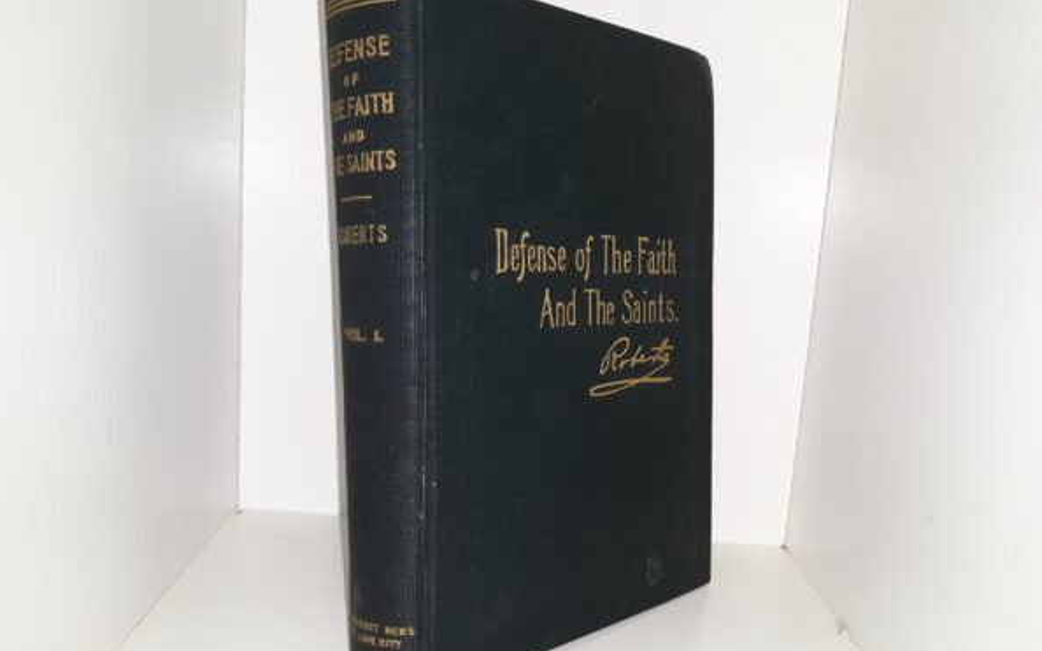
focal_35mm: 30
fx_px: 852
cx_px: 519
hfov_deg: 62.9
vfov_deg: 41.8
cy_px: 335
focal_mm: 3.7
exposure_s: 1/120
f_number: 1.7
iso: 64
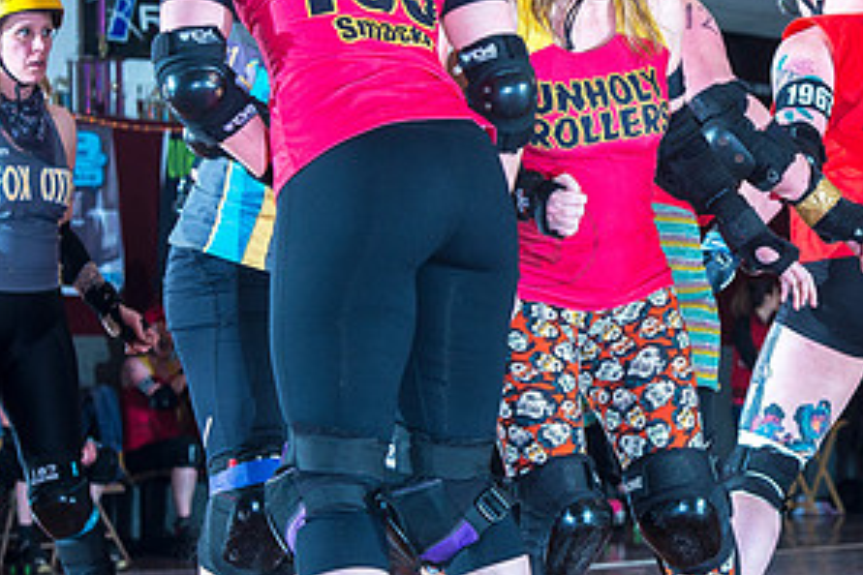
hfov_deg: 10.0
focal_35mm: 205
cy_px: 263
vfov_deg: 6.7
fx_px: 4914
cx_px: 758
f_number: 7.1
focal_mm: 105
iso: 800
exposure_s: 1/160
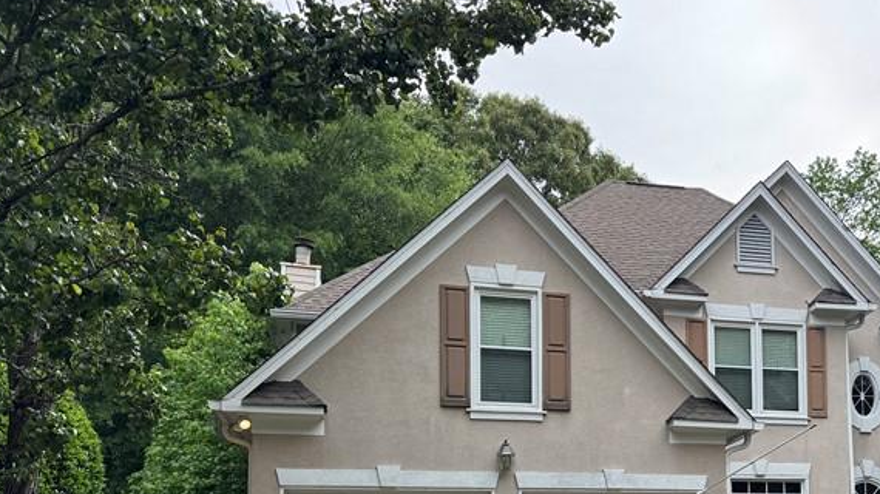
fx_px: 1096
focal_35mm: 47
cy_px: 494
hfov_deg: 41.2
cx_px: 746
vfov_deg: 24.3
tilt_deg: +4.8
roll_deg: +1.2
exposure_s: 1/1366
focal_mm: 6.76
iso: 80
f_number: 1.78
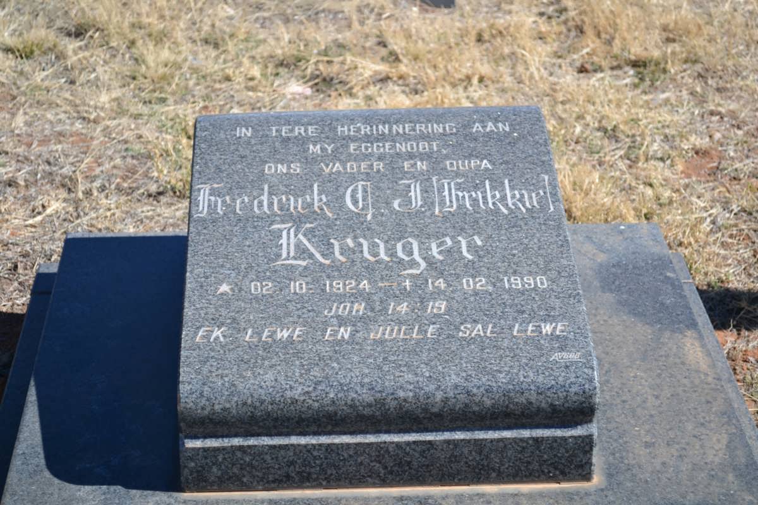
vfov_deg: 16.6
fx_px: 1737
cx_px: 379
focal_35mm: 82
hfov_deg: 24.6
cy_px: 252
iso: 180
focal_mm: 55
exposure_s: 1/125
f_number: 5.6
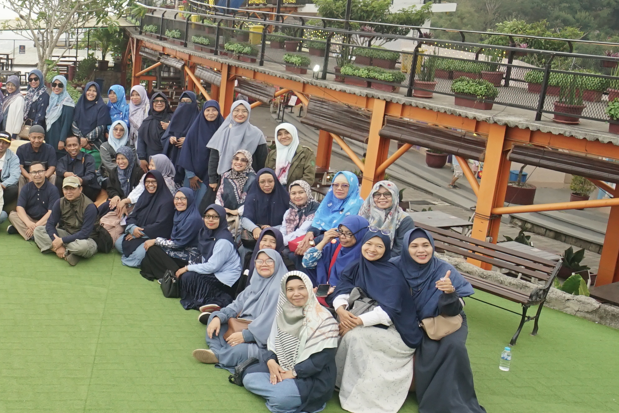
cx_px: -82
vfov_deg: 31.7
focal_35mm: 42
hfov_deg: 37.7
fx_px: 722
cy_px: 143
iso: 500
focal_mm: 14
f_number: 4
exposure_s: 1/250
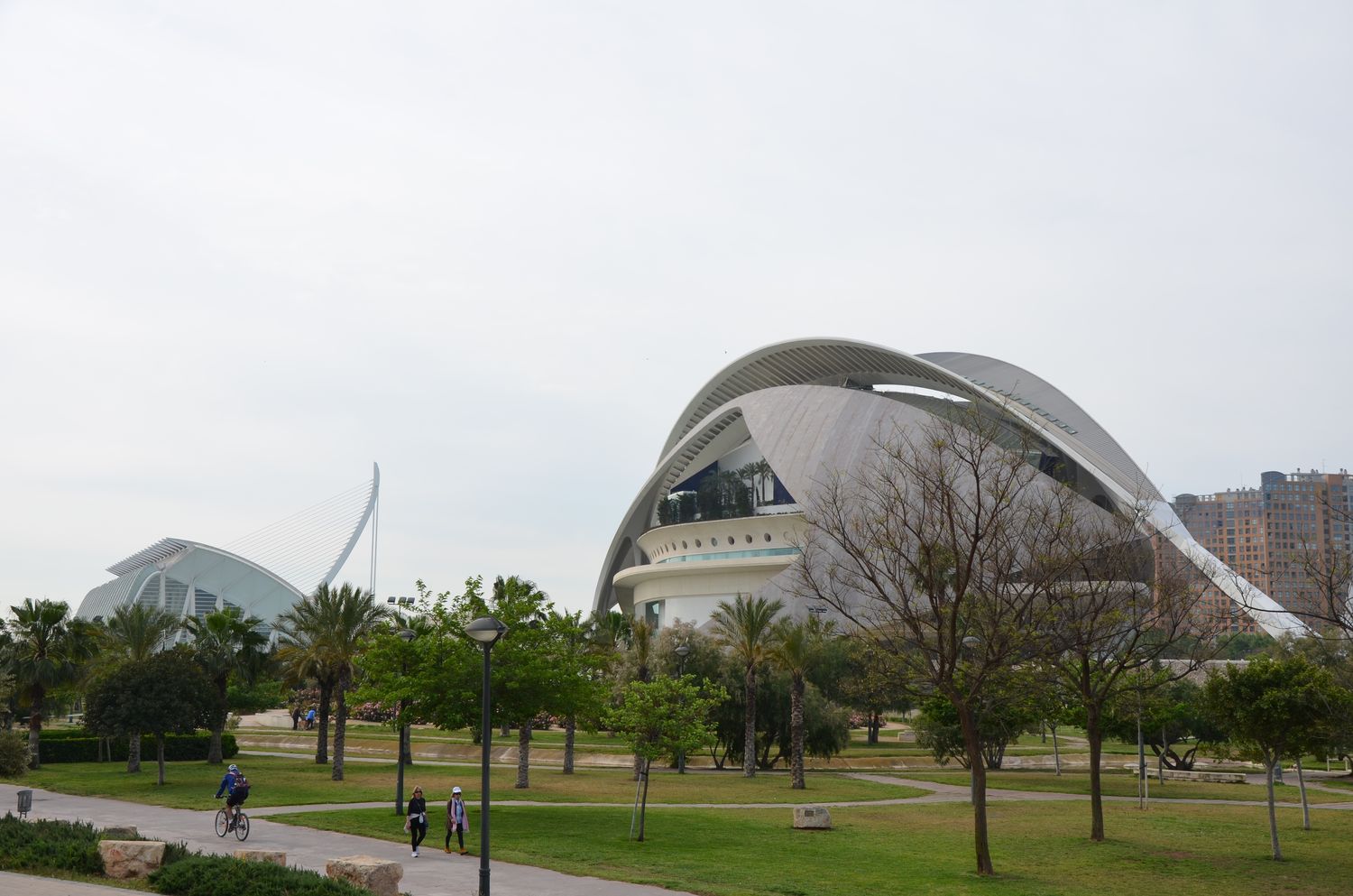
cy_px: 448
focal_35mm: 42
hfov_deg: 46.5
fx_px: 1575
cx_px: 676
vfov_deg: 31.7
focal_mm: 28
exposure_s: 1/250
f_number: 8
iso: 100
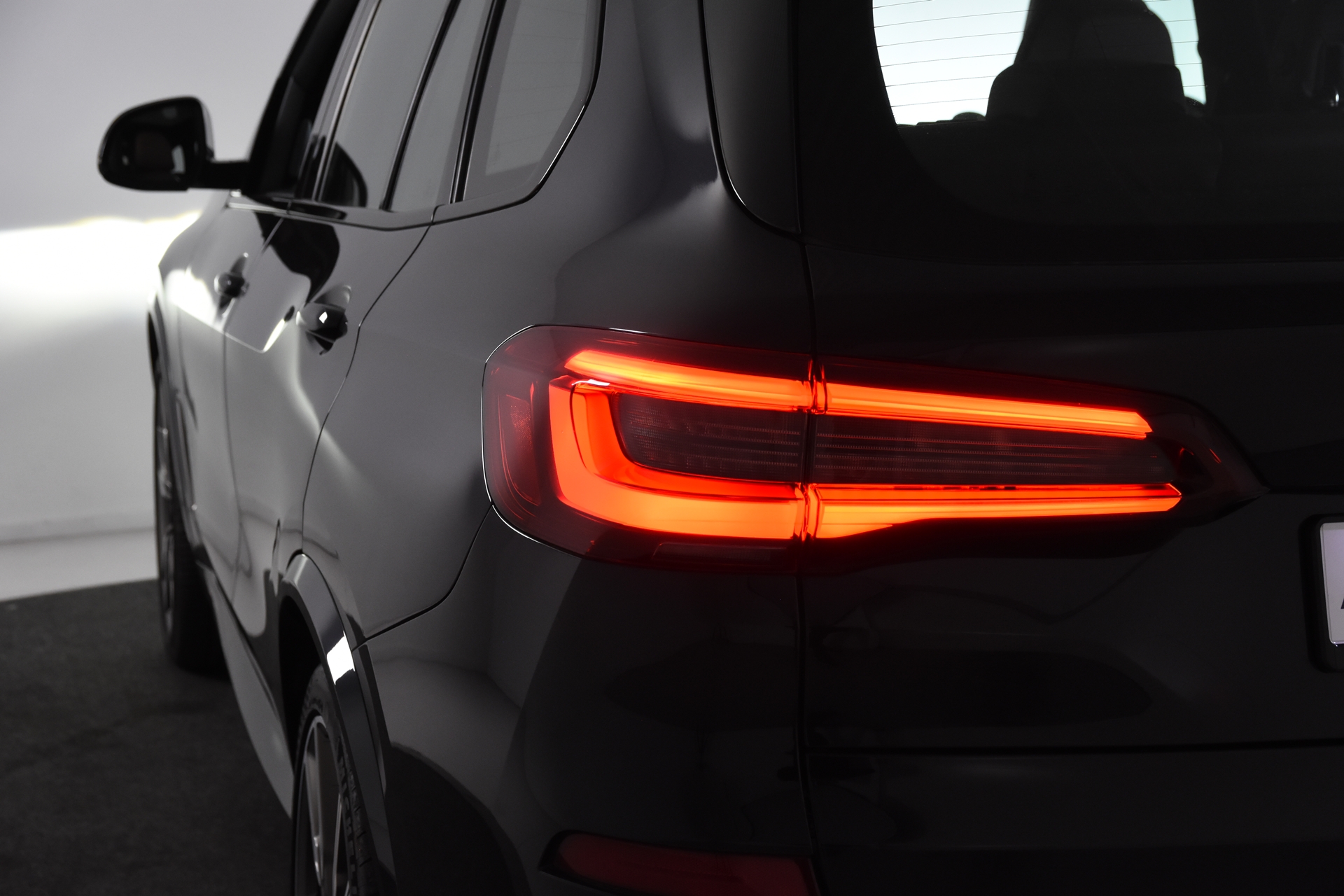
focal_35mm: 68
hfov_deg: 29.9
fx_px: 2520
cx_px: 672
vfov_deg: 20.2
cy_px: 448
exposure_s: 1/125
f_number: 5.6
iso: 1600
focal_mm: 45
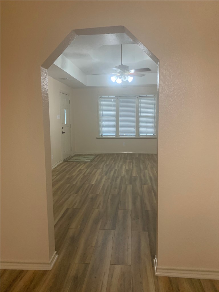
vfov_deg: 67.3
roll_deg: +0.0
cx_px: 110
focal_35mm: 26
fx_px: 219
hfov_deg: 53.1
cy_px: 146
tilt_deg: -5.5
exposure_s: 1/60
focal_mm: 4.25
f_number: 1.8
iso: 320
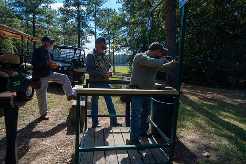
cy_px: 82
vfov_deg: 57.2
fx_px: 150
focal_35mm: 22
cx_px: 123
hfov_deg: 78.6
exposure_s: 1/800
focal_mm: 22
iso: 160
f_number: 3.5
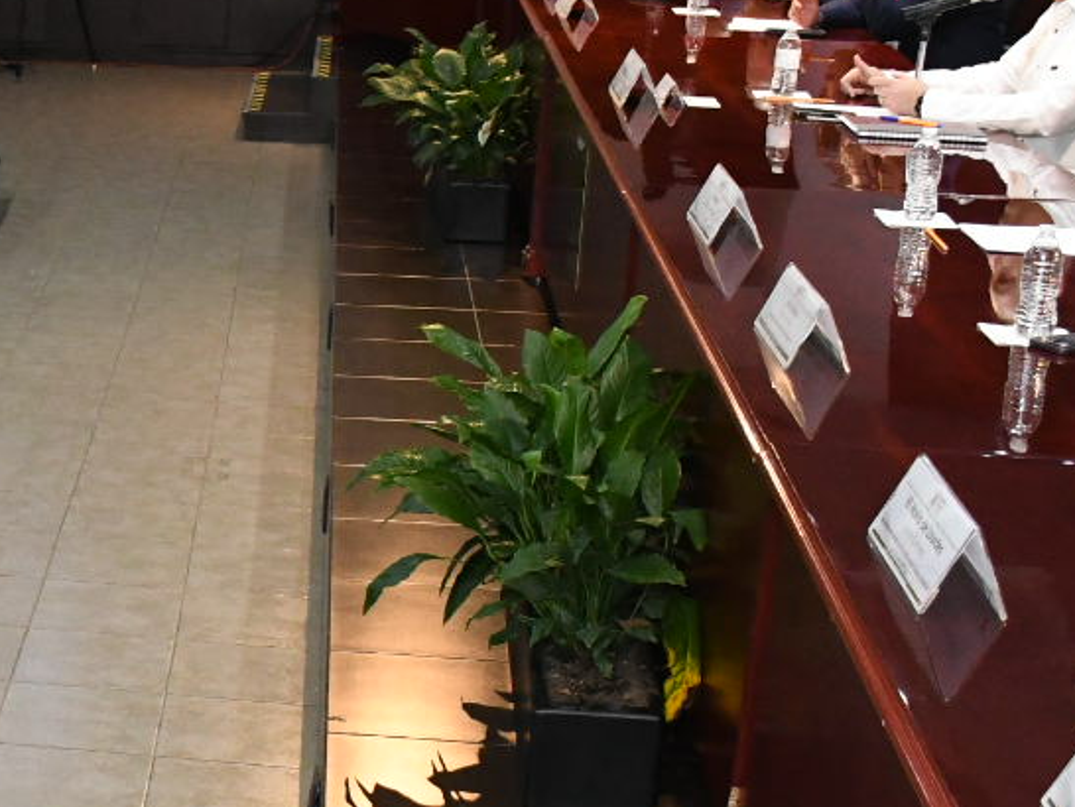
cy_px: 466
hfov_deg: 22.2
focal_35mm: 77
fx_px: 2392
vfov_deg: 19.1
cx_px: -390
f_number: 6.3
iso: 4000
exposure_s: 1/125
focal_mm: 18
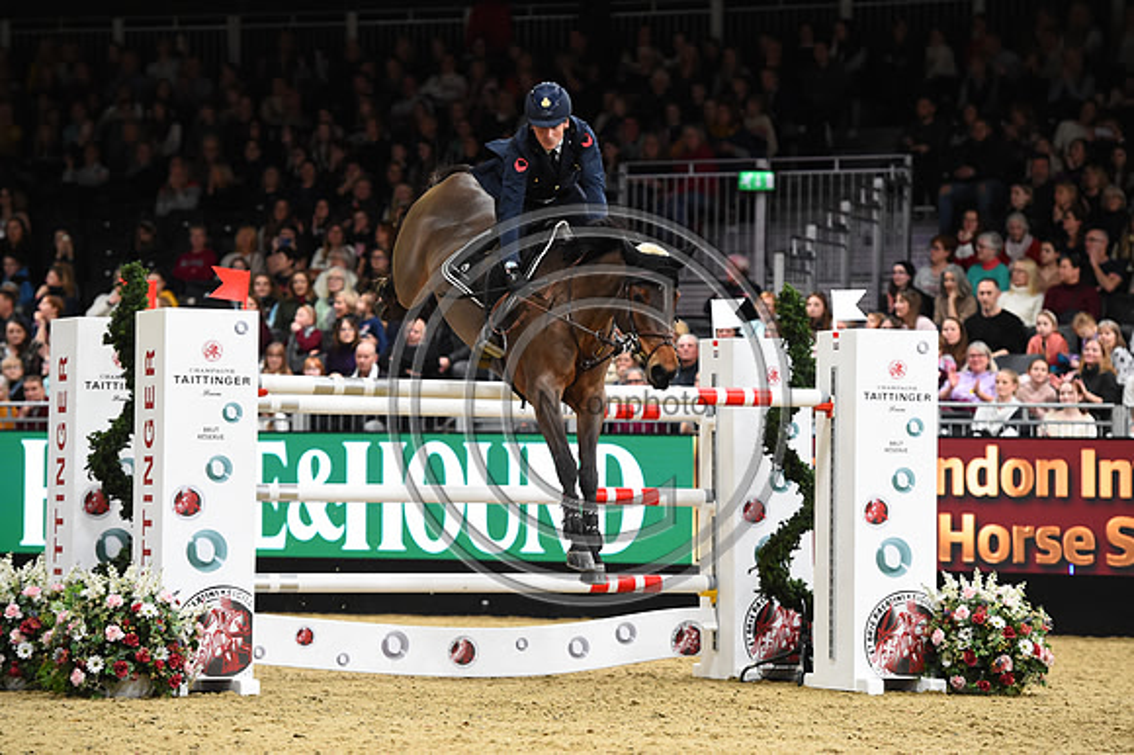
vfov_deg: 9.5
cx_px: 567
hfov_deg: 14.2
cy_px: 378
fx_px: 4565
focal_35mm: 145
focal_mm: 145
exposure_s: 1/800
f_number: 4
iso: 5000
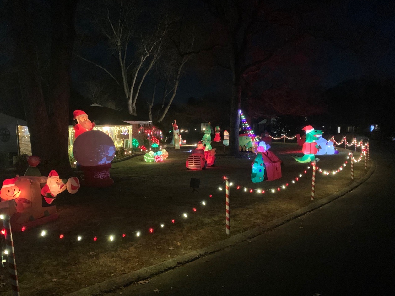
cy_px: 169
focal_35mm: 31
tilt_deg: -7.4
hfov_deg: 58.2
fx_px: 354
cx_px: 175
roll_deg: +1.4
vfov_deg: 45.3
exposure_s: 1/15
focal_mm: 4.25
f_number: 1.8
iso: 1600
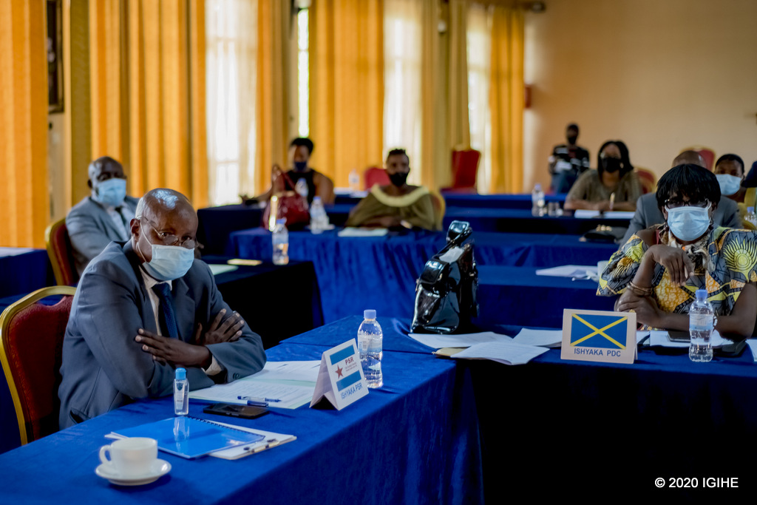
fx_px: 1270
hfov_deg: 33.1
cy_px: 227
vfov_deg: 22.5
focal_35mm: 60
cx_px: 302
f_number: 2
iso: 800
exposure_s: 1/60
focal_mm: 50
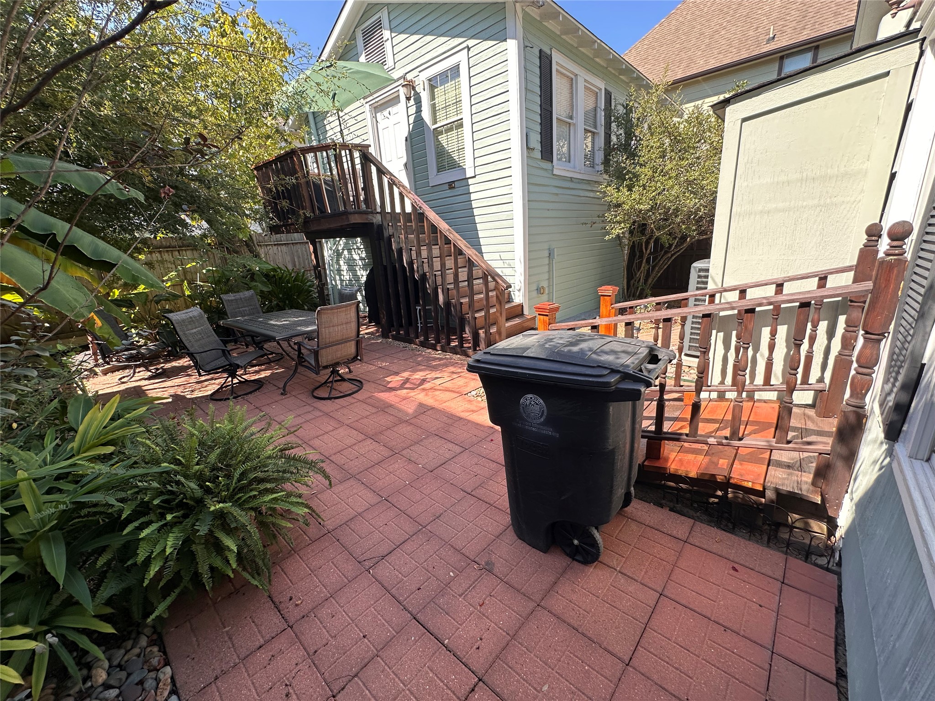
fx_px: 378
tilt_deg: -15.4
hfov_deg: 102.1
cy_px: 350
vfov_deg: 85.7
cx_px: 468
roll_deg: +3.5
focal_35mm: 14
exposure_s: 1/346
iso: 40
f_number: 2.2
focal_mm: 2.22
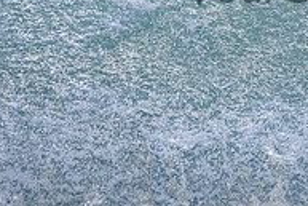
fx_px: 15796
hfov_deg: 1.1
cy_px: -104
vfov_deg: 0.7
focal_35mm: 1845
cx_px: 379
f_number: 5.6
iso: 140
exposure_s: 1/2000
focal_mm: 500
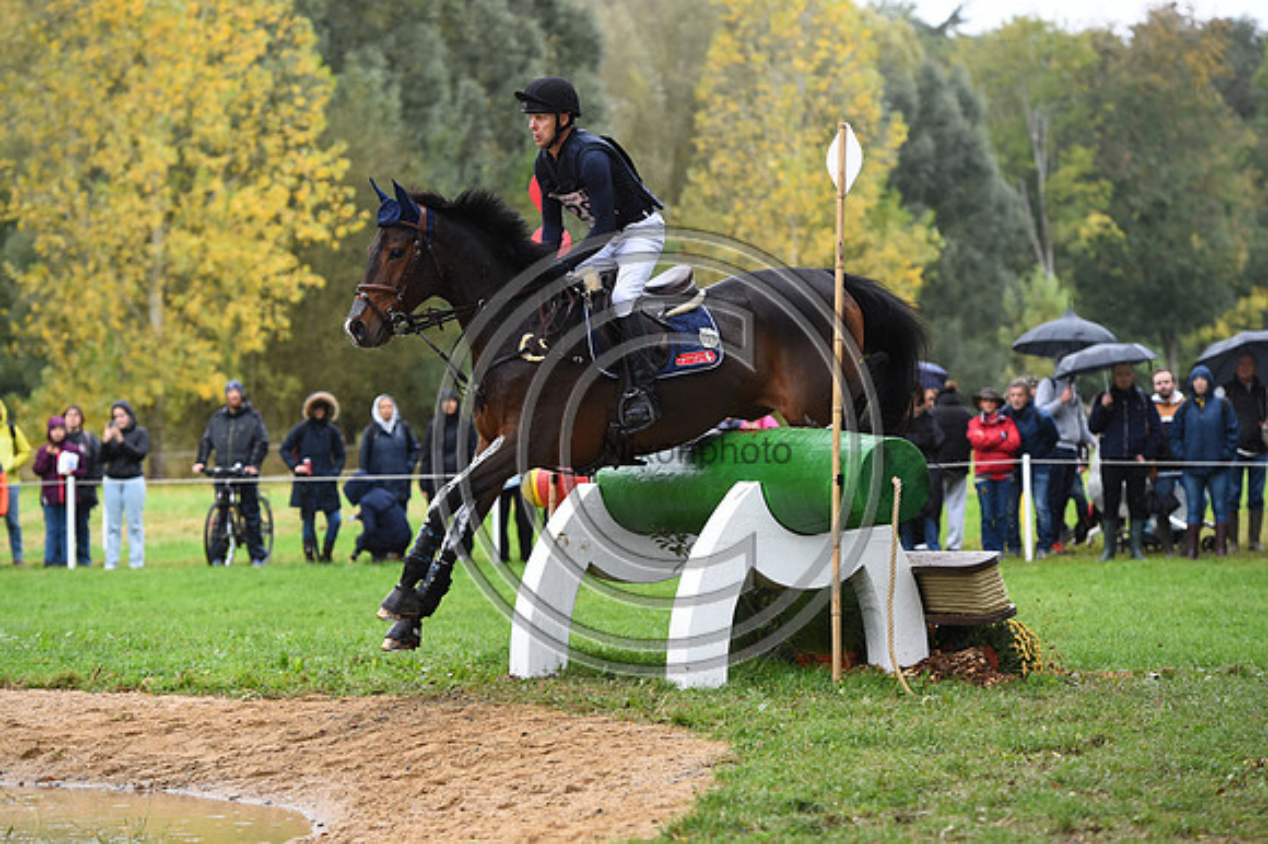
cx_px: 634
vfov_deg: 10.1
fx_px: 4752
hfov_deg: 15.2
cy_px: 422
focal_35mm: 135
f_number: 4.5
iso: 1600
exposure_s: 1/1250
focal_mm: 135
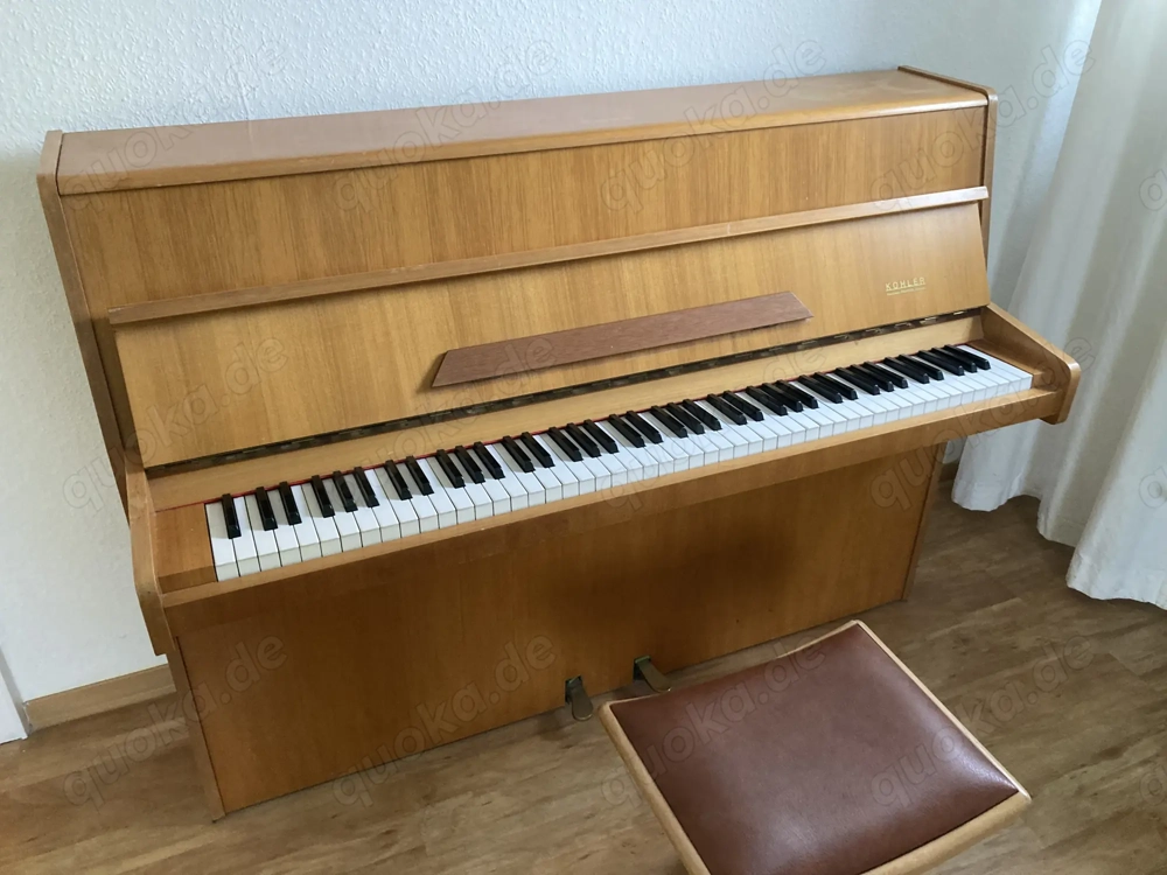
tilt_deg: -32.8
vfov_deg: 49.7
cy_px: 438
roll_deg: -0.6
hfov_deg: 63.4
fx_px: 944
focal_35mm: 28
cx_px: 584
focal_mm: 3.99
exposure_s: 1/50
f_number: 1.8
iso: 250
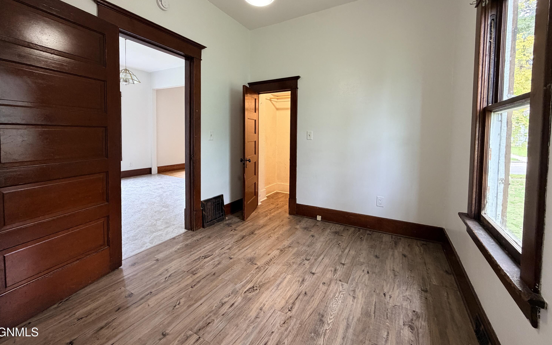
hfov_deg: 101.5
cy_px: 142
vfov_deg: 74.2
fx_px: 226
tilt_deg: -2.7
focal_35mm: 15
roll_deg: -0.3
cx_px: 275
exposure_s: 1/60
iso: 320
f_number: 2.2
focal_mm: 2.22
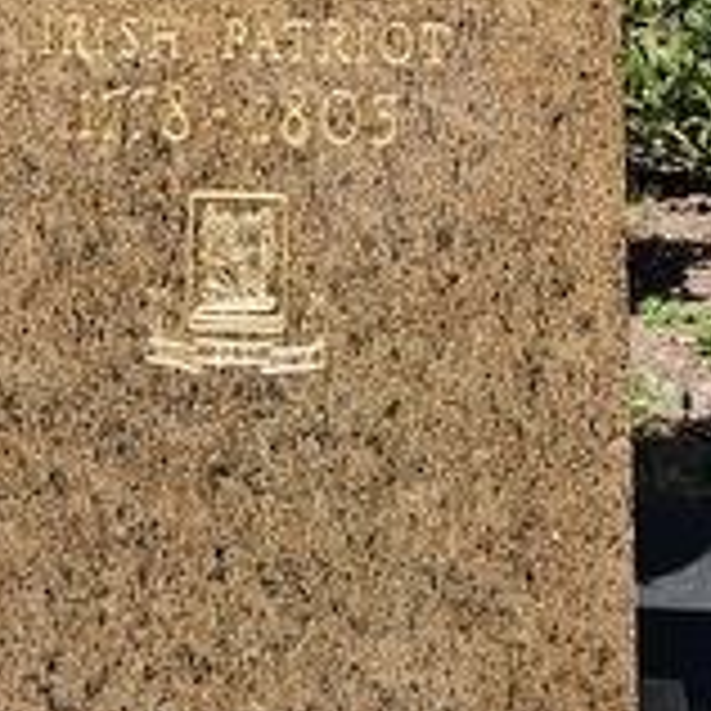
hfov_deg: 16.9
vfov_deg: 15.7
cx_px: 266
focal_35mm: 103
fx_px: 2394
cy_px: -310
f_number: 1.8
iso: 25
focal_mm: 5.54
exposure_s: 1/1061
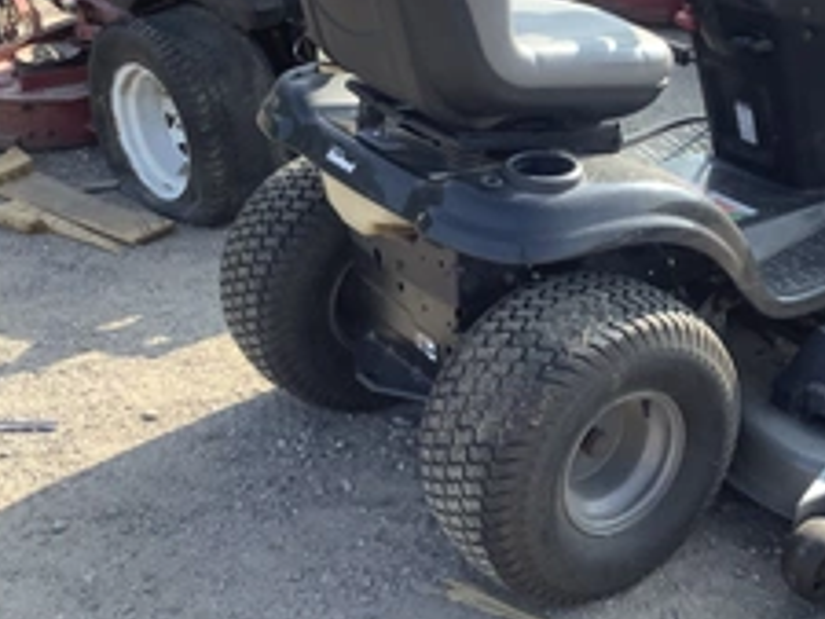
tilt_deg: -25.5
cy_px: 249
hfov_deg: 34.0
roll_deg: +0.3
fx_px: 1312
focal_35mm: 55
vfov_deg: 26.5
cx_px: 649
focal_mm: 3.3
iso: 25
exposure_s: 1/339
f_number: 2.4
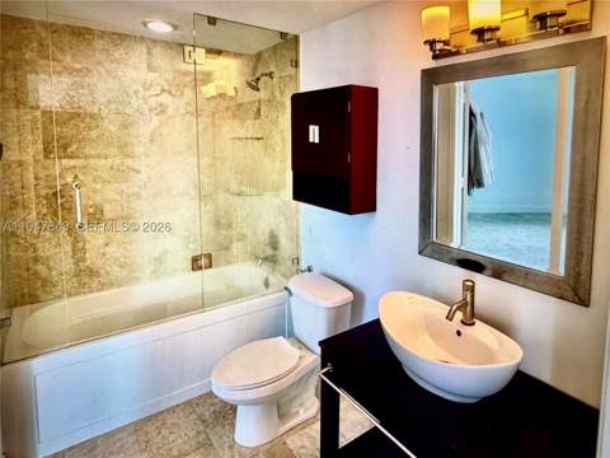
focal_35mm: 24
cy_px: 229
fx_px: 423
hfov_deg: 71.6
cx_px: 305
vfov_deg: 56.8
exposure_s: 1/67
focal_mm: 2.22
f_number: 2.2
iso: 125
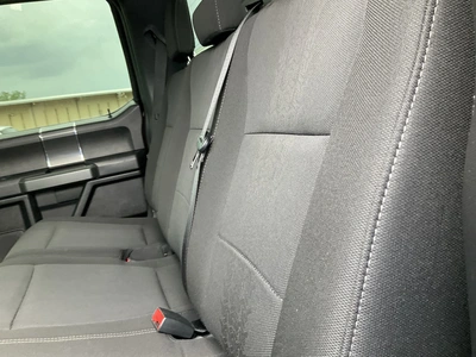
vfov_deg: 48.2
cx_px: 238
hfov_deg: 61.7
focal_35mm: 29
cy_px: 178
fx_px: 399
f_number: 1.8
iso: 125
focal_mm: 3
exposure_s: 1/60
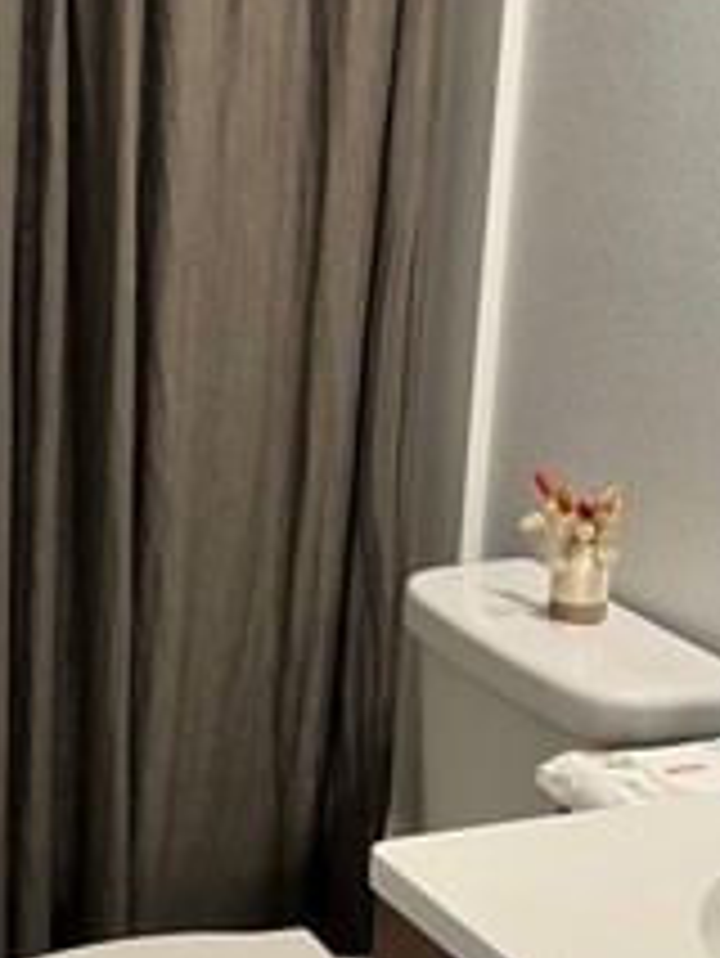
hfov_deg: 18.9
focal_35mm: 78
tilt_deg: -11.8
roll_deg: -3.6
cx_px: 248
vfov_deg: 25.0
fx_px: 2161
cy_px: 445
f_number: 1.5
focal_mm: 5.7
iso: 100
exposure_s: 1/60
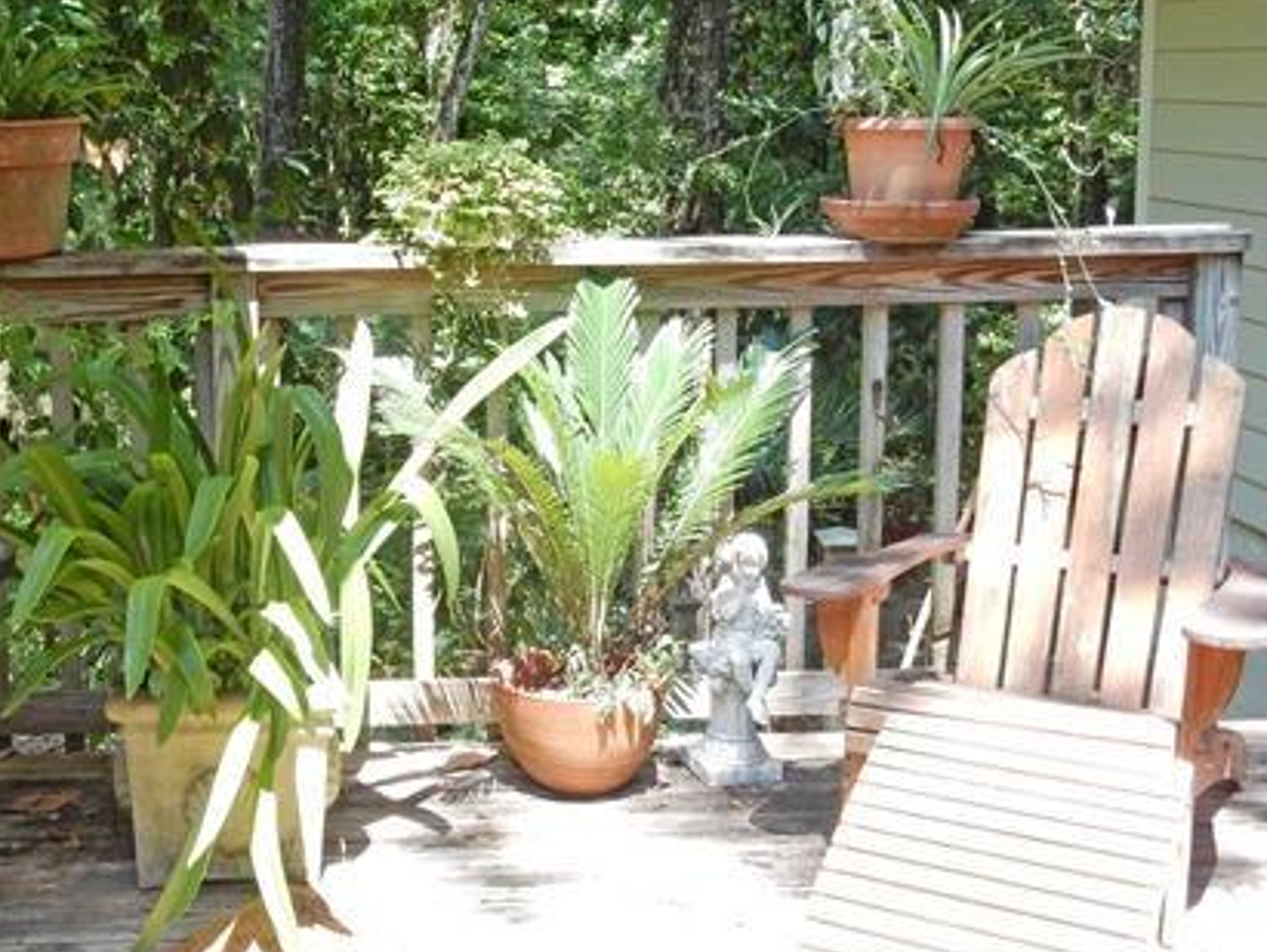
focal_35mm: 56
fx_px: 2051
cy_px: 339
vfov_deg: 26.0
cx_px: 284
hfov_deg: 33.5
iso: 400
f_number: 4
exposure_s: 1/200
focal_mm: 6.4
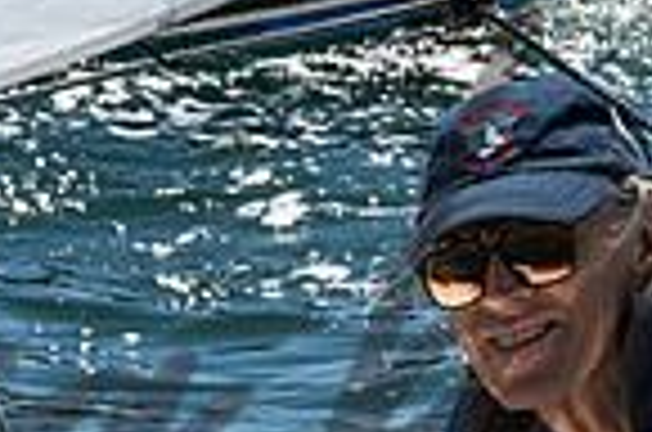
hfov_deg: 2.4
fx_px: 15794
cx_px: 782
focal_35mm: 874
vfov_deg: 1.6
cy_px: 262
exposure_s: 1/400
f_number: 18
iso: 250
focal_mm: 200
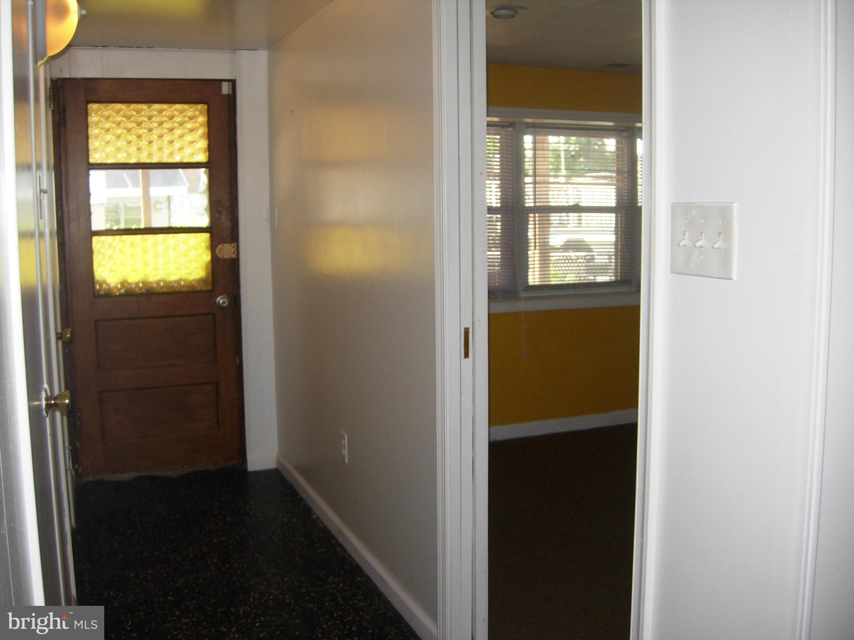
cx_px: 427
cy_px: 320
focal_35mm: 36
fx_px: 888
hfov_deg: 51.4
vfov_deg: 39.7
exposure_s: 1/60.4
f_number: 2.7
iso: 66
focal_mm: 7.5
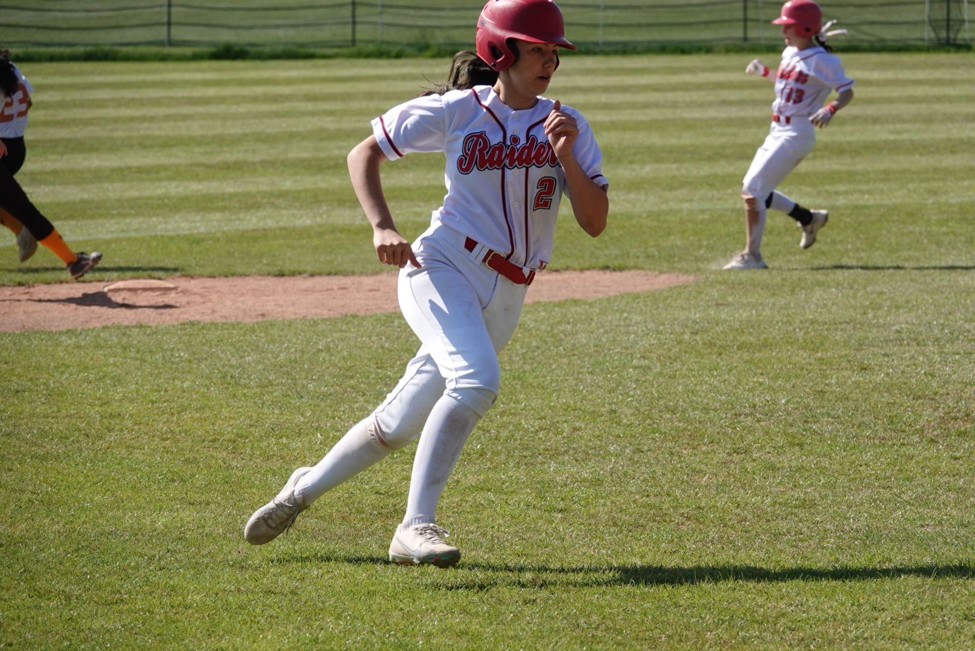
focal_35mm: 214
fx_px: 5800
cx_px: 488
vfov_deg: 6.4
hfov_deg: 9.6
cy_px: 326
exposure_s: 1/1000
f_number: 4
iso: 160
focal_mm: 78.39
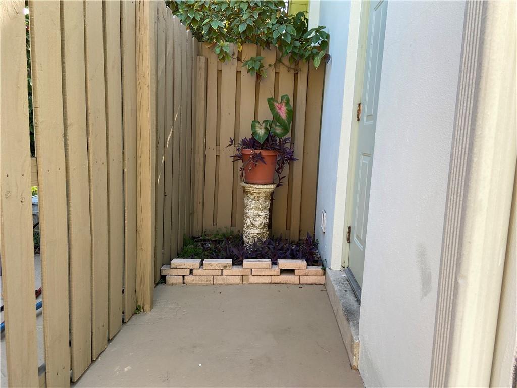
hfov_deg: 67.3
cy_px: 194
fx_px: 388
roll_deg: -3.2
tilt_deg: -7.8
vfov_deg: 53.1
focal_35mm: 26
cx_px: 258
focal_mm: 4.25
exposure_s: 1/122
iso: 32
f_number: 1.8
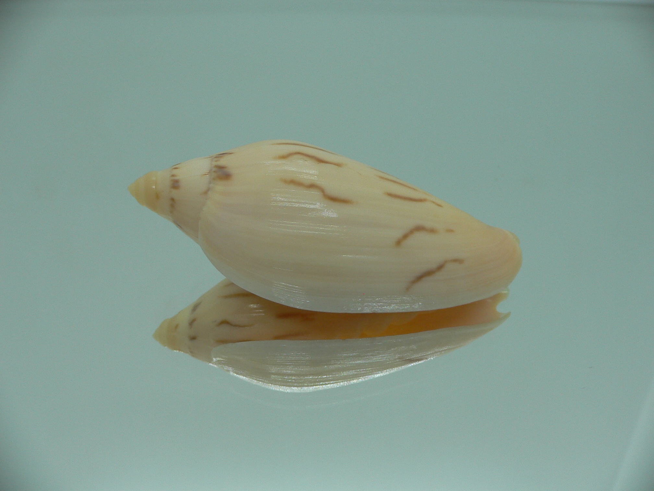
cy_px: 246
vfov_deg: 40.7
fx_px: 661
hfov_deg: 52.6
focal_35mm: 35
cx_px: 327
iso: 80
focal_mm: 4.6
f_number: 2.8
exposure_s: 1/80
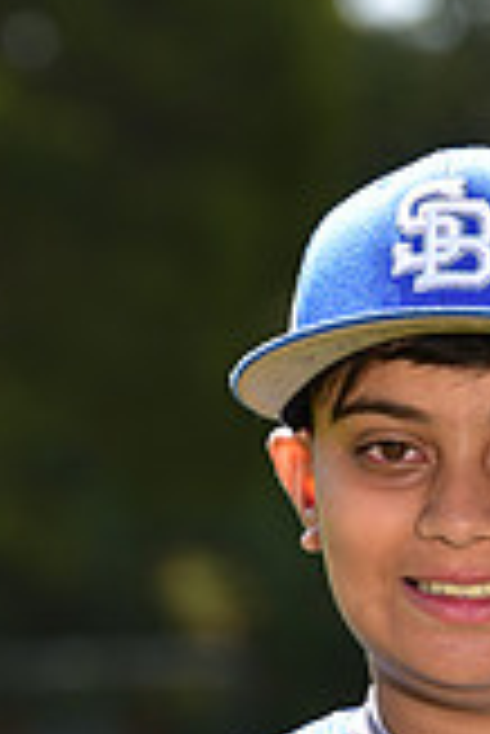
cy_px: 874
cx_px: 555
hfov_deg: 2.9
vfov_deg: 4.3
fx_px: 9758
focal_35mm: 479
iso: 80
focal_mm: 135
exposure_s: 1/200
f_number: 5
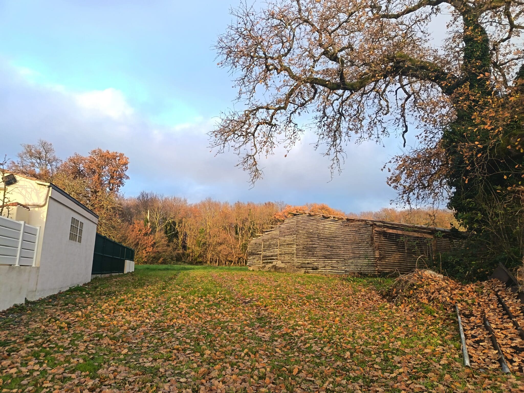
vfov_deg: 56.8
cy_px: 196
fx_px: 363
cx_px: 262
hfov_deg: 71.6
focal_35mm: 24
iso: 140
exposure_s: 1/100
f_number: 1.75
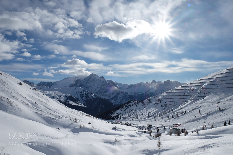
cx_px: 116
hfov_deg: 67.4
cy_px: 78
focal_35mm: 27
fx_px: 175
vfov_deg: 47.9
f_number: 18
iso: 400
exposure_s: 1/500
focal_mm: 18
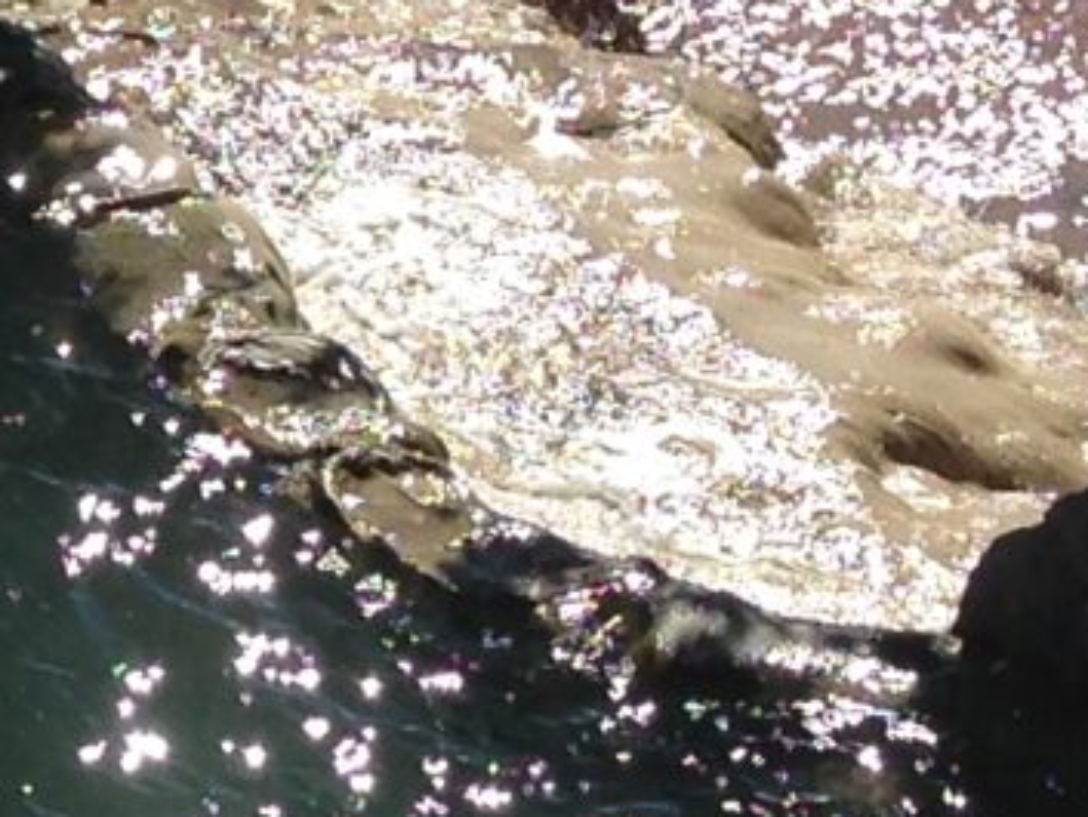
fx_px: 7514
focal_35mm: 239
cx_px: -1258
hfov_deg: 7.8
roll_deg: +3.8
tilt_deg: -26.8
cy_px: -182
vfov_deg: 6.2
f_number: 2.4
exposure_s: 1/2088
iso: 50
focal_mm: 4.12
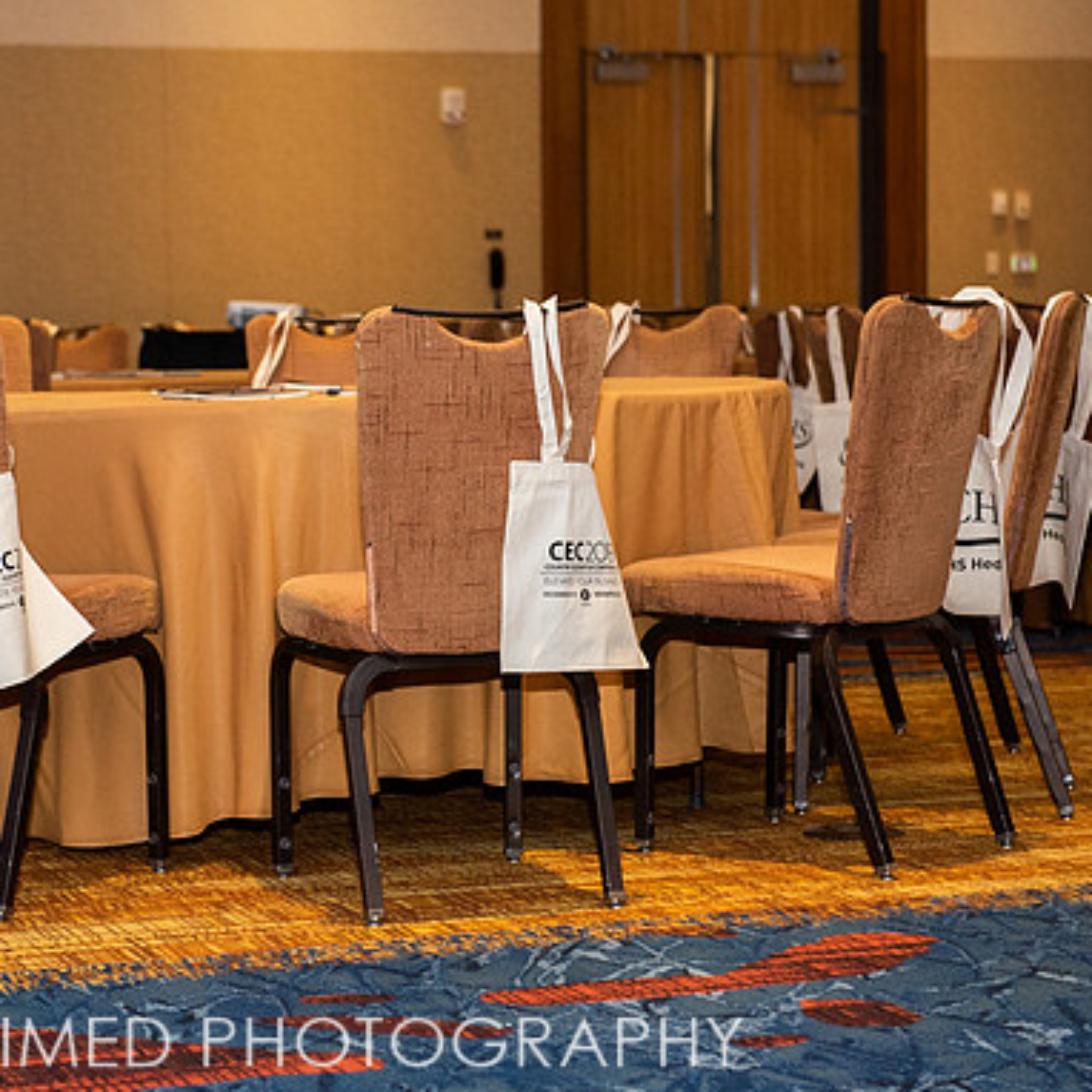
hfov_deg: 18.6
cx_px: 349
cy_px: 545
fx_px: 3319
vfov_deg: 18.7
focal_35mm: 93
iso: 1250
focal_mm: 70
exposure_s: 1/200
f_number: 4
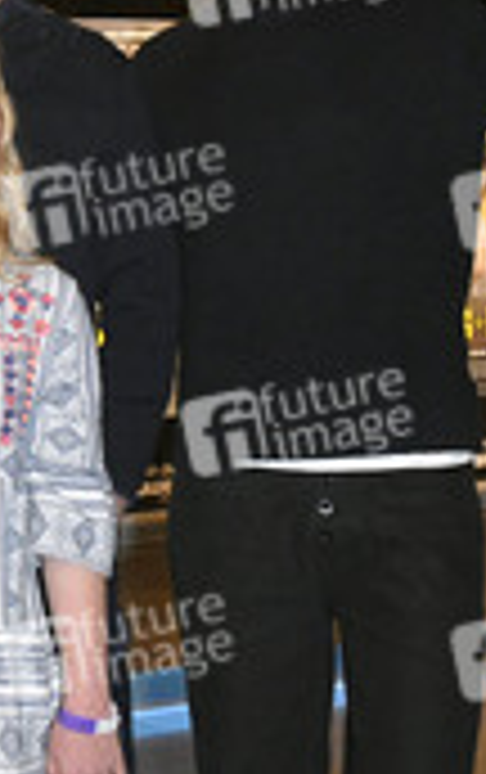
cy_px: 310
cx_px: -272
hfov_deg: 12.9
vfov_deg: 21.6
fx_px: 2028
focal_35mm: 96
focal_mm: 36
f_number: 5.6
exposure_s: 1/200
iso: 2500
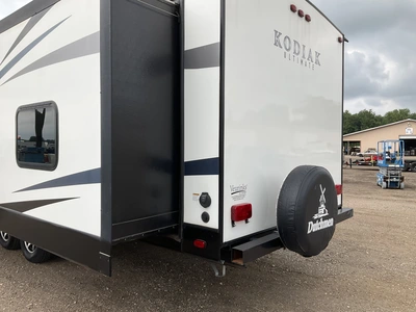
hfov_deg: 61.7
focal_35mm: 29
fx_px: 349
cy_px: 156
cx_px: 208
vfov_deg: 48.2
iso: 25
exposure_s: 1/674
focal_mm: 3
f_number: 1.8
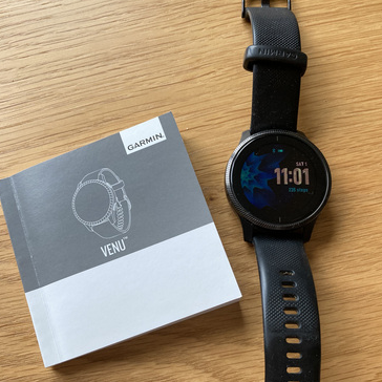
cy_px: 230
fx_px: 424
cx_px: 189
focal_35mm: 34
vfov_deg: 48.2
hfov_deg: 48.5
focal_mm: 3.99
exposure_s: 1/72
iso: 80
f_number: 1.8
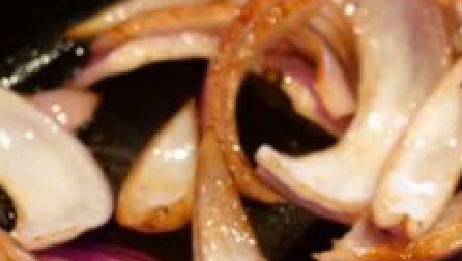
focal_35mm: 200
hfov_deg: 10.7
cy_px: 342
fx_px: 2453
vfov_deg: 6.0
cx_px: 466
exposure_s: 1/80
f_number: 3.8
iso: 3200
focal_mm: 32
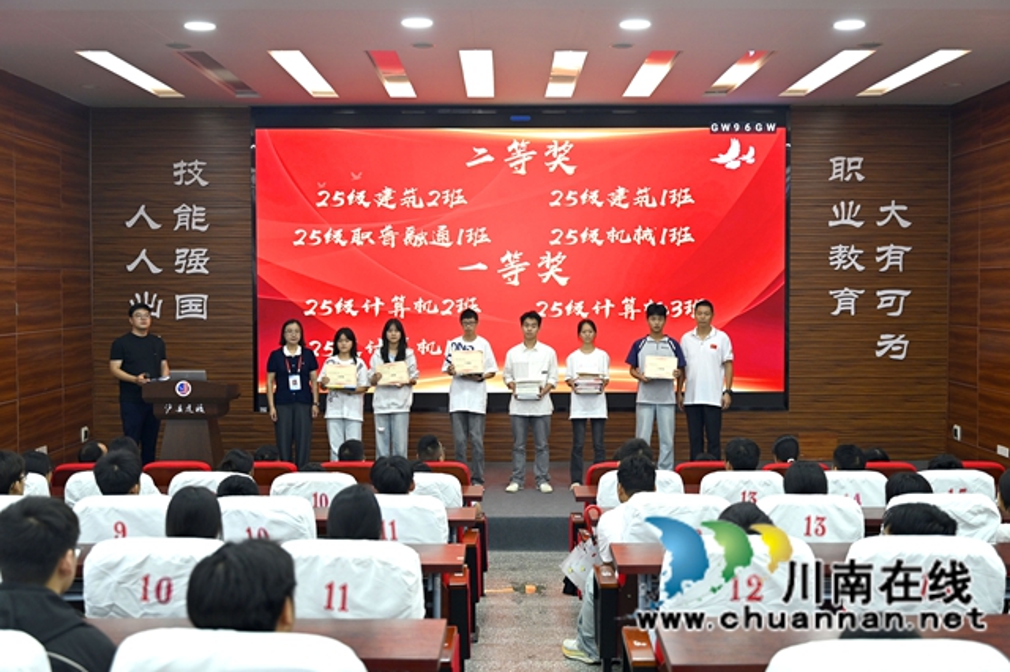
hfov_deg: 44.5
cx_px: 505
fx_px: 1234
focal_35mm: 44
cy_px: 336
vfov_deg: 30.5
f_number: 3.2
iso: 1600
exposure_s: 1/100
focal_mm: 44
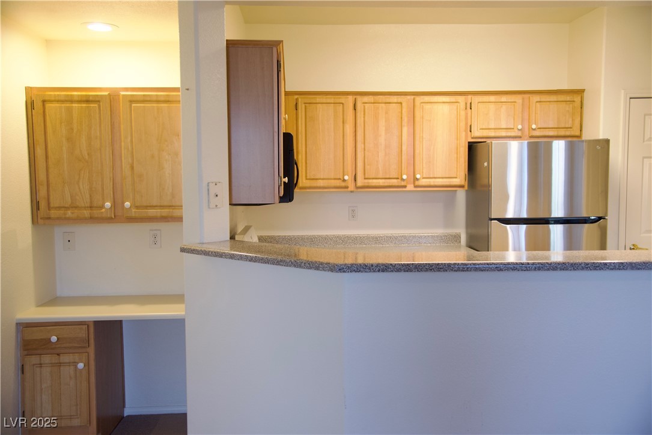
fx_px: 634
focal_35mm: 35
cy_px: 218
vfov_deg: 37.9
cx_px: 326
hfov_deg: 54.4
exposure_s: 1/60
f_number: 4
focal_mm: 35
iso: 1000
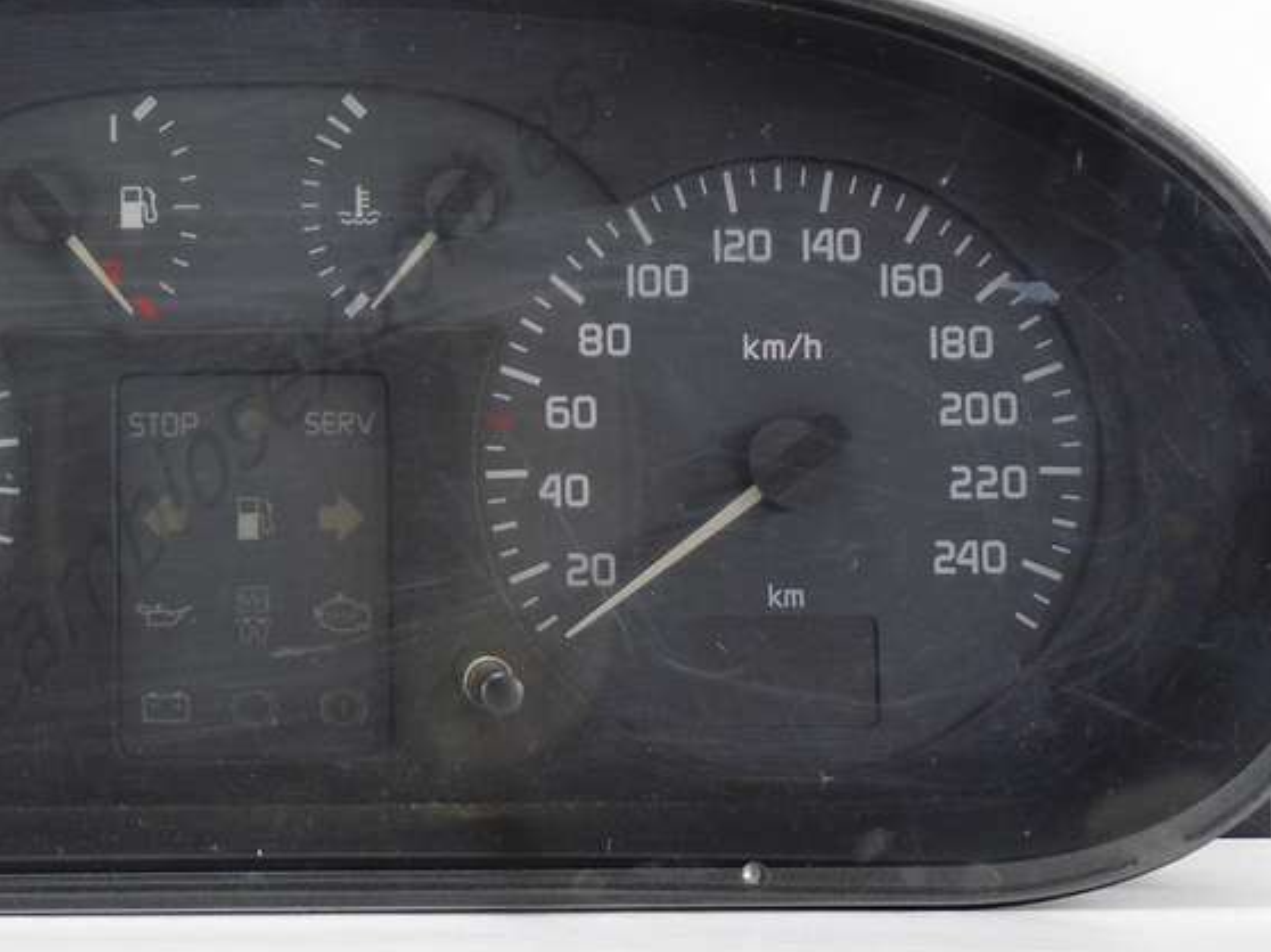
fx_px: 1872
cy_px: 417
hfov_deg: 36.3
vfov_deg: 28.5
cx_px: 257
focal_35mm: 51
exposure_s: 1/50
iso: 100
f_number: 3.2
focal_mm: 4.6
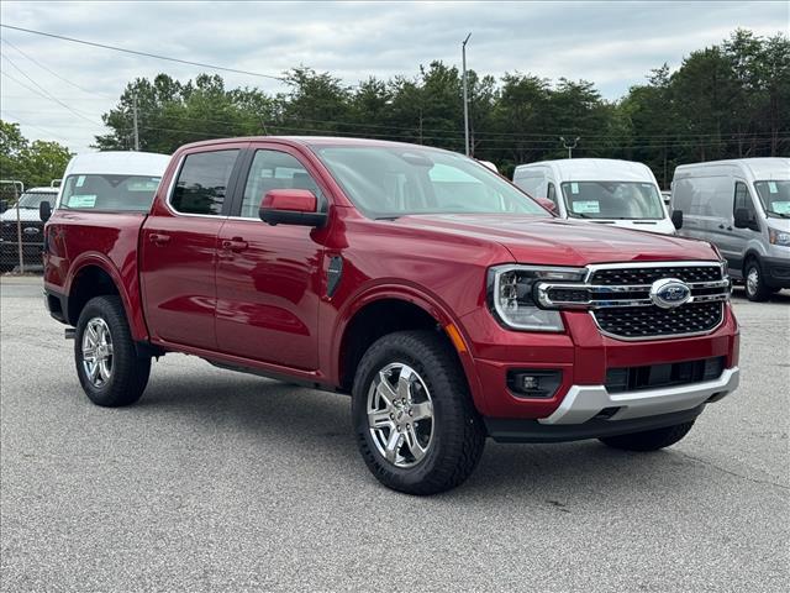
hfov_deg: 39.7
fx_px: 1095
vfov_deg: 30.3
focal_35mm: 48
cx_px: 395
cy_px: 296
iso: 64
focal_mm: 6.76
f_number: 1.78
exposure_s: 1/2833
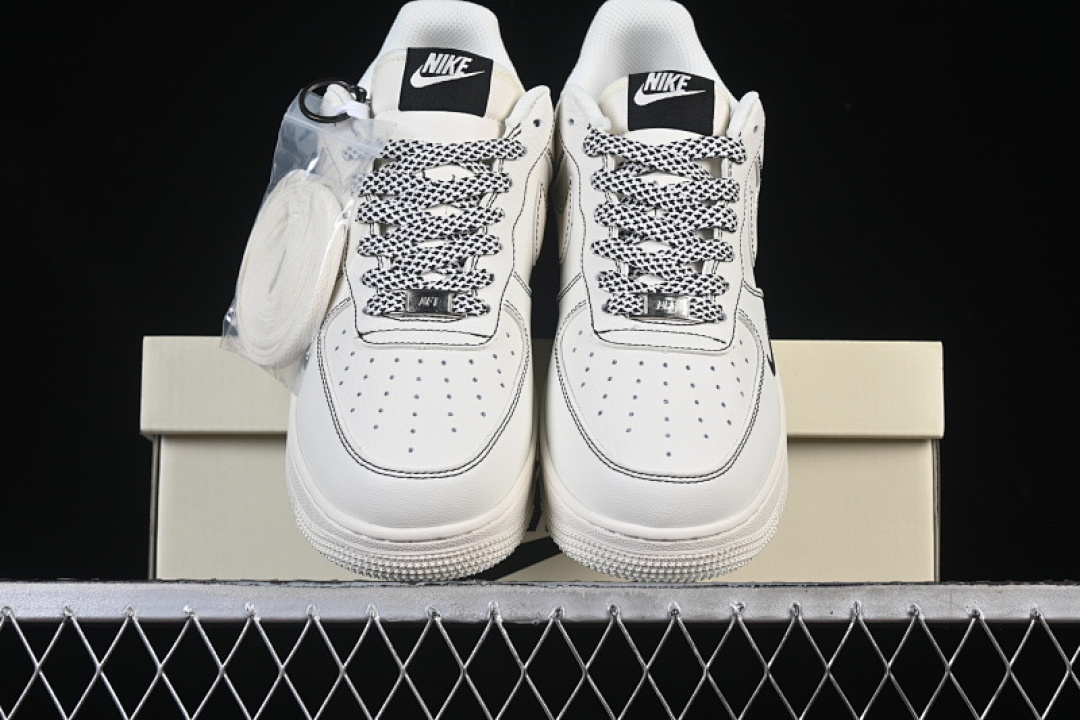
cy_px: 360
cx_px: 540
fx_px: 2250
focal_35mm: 75
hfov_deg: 27.0
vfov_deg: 18.2
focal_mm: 50
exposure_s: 1/80
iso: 160
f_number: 8
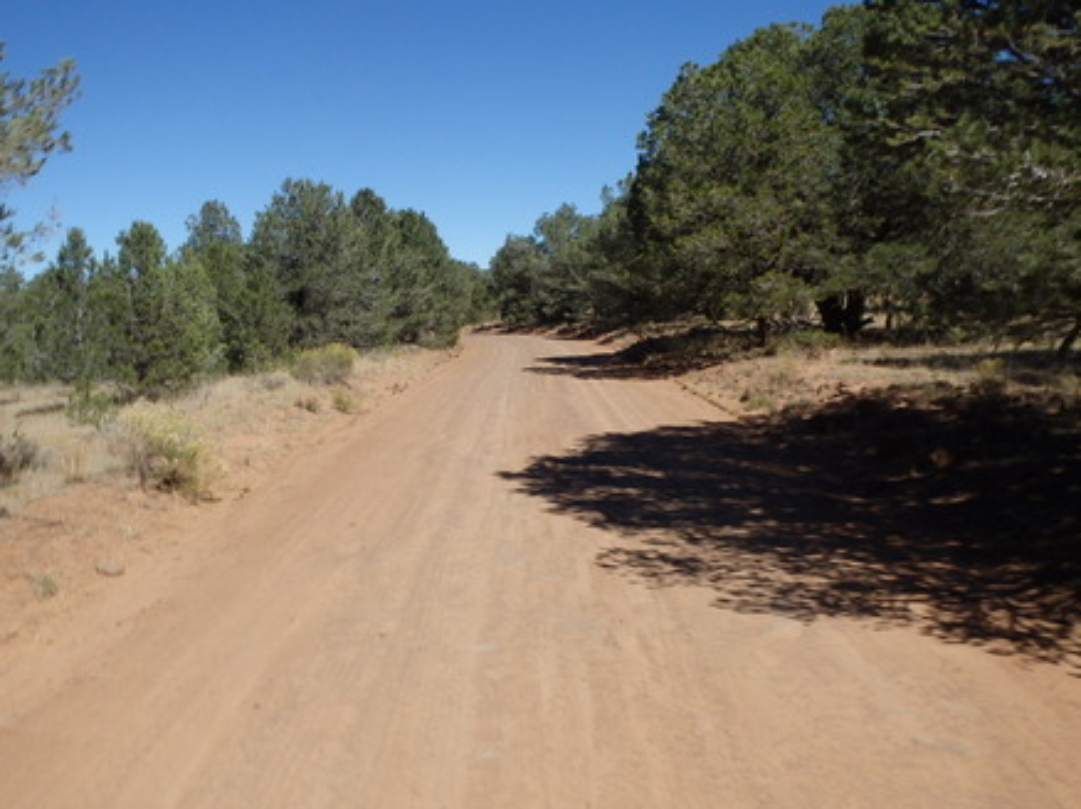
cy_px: 371
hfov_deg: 56.7
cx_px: 469
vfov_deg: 44.1
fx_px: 999
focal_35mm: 32
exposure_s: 1/125
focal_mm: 5
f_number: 11
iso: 125
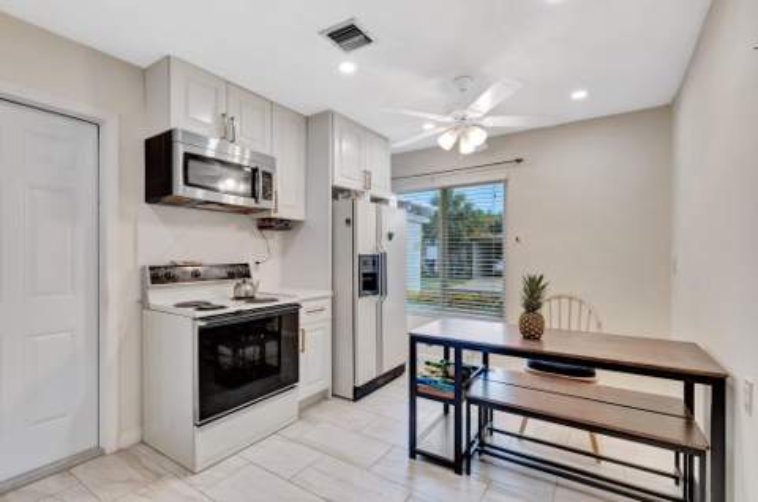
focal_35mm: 15
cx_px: 379
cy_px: 251
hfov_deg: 100.5
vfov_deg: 77.1
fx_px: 315
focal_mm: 10
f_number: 8
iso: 1100
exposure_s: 1/40
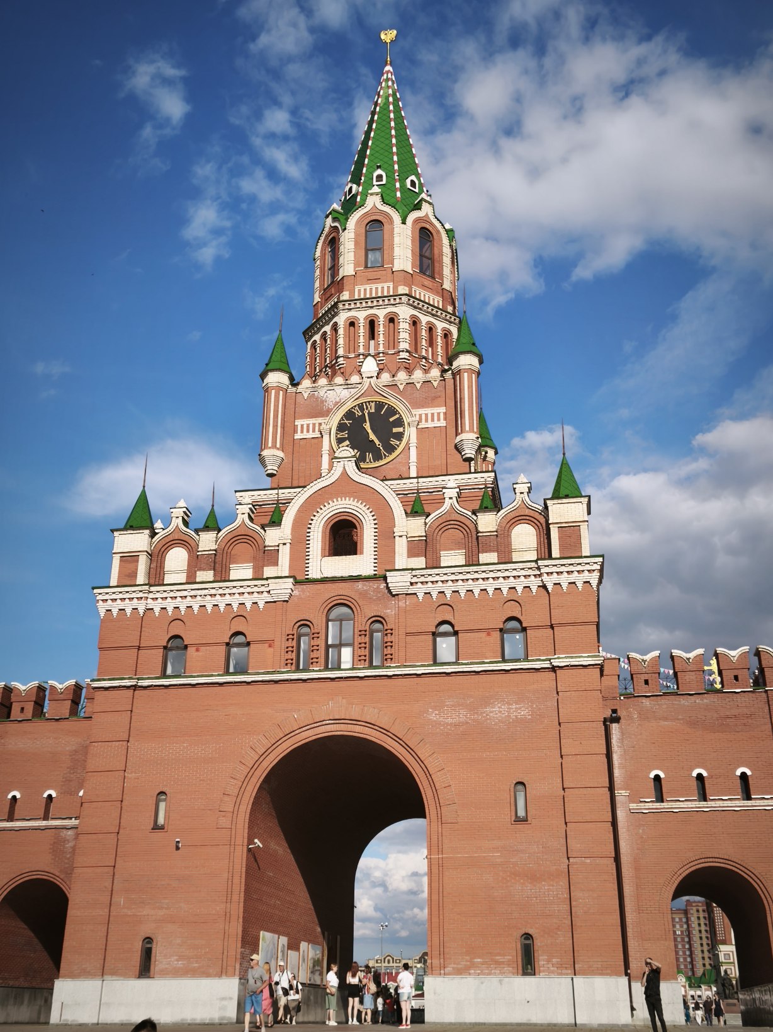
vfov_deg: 51.4
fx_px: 1072
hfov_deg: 39.6
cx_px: 386
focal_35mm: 36
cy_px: 516
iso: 80
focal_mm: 5.35
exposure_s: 1/2580
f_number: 1.7
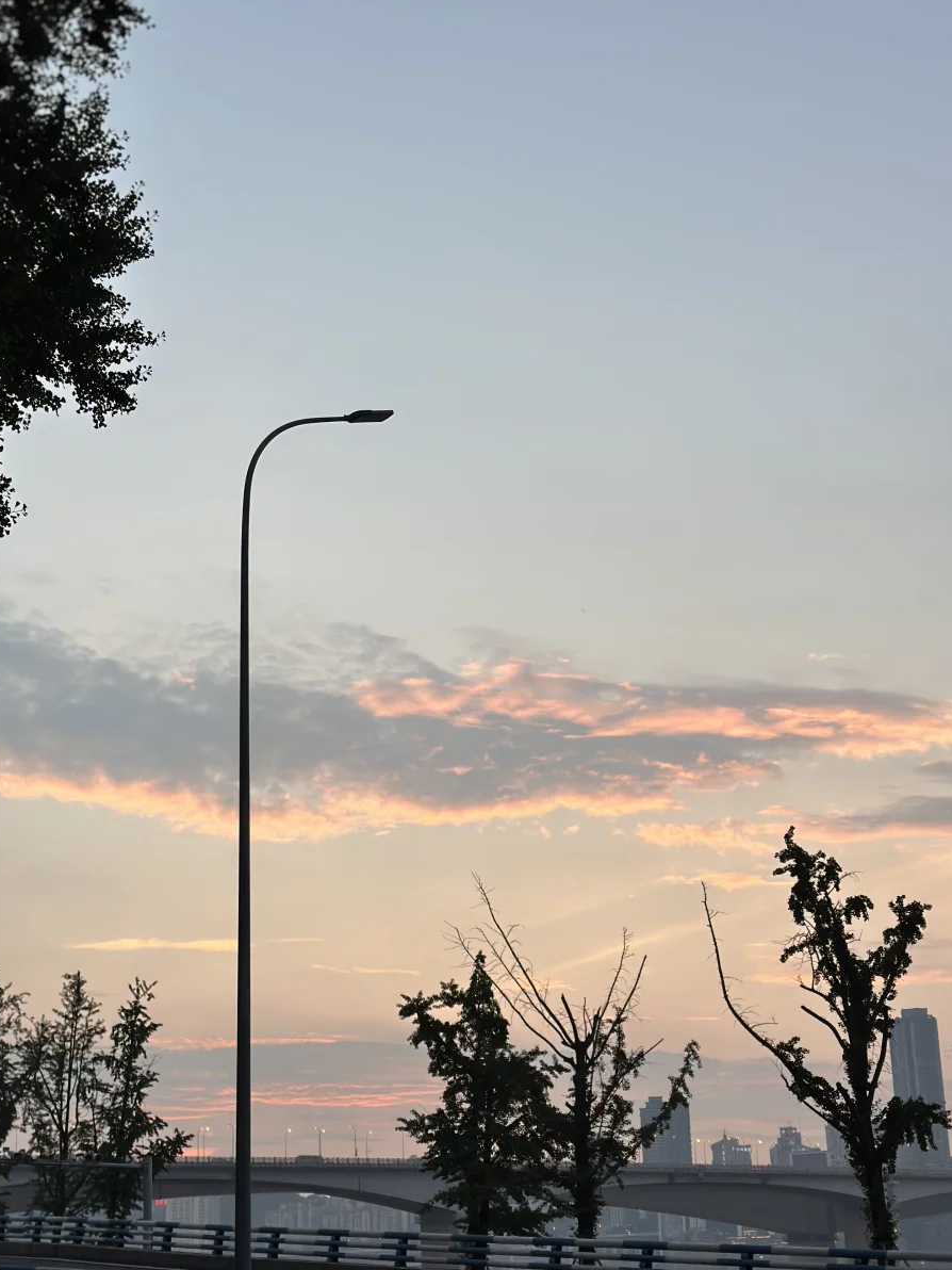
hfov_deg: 25.2
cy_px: 742
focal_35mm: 58
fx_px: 2127
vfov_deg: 33.2
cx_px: 440
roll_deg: +1.1
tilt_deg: +14.8
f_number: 1.78
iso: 80
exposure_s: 1/399
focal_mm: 6.86
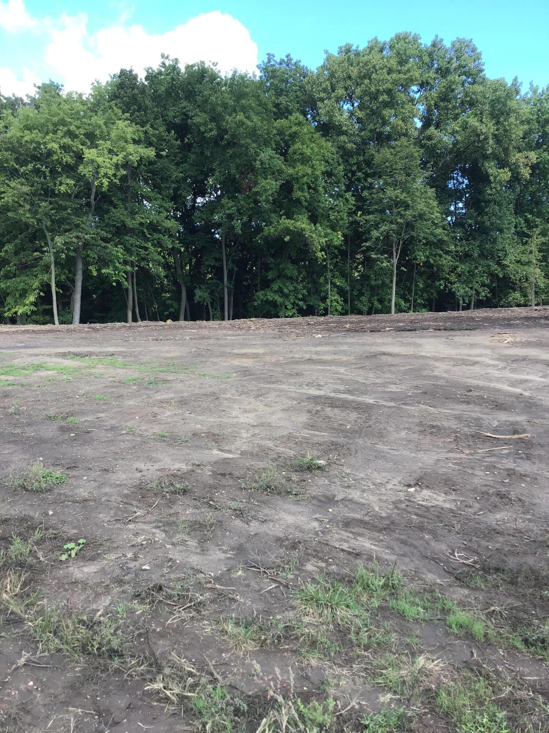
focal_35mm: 31
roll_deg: -0.1
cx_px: 274
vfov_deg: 58.4
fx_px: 656
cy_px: 366
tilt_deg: -8.3
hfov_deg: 45.4
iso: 25
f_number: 2.4
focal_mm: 3.3
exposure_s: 1/255
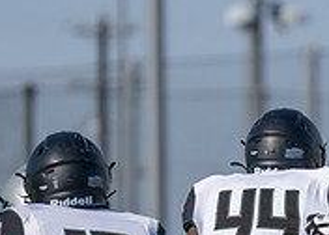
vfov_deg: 1.4
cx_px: 469
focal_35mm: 1009
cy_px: 382
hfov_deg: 2.0
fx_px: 9435
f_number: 2.8
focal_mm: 200
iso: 100
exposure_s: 1/2500
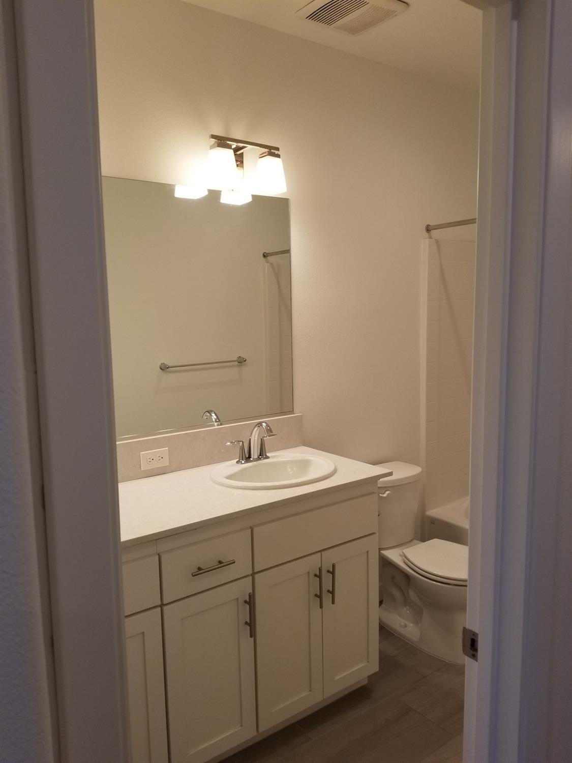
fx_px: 573
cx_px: 286
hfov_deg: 53.1
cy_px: 382
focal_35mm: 26
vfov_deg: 67.3
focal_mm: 4.3
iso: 80
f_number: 1.7
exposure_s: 1/120
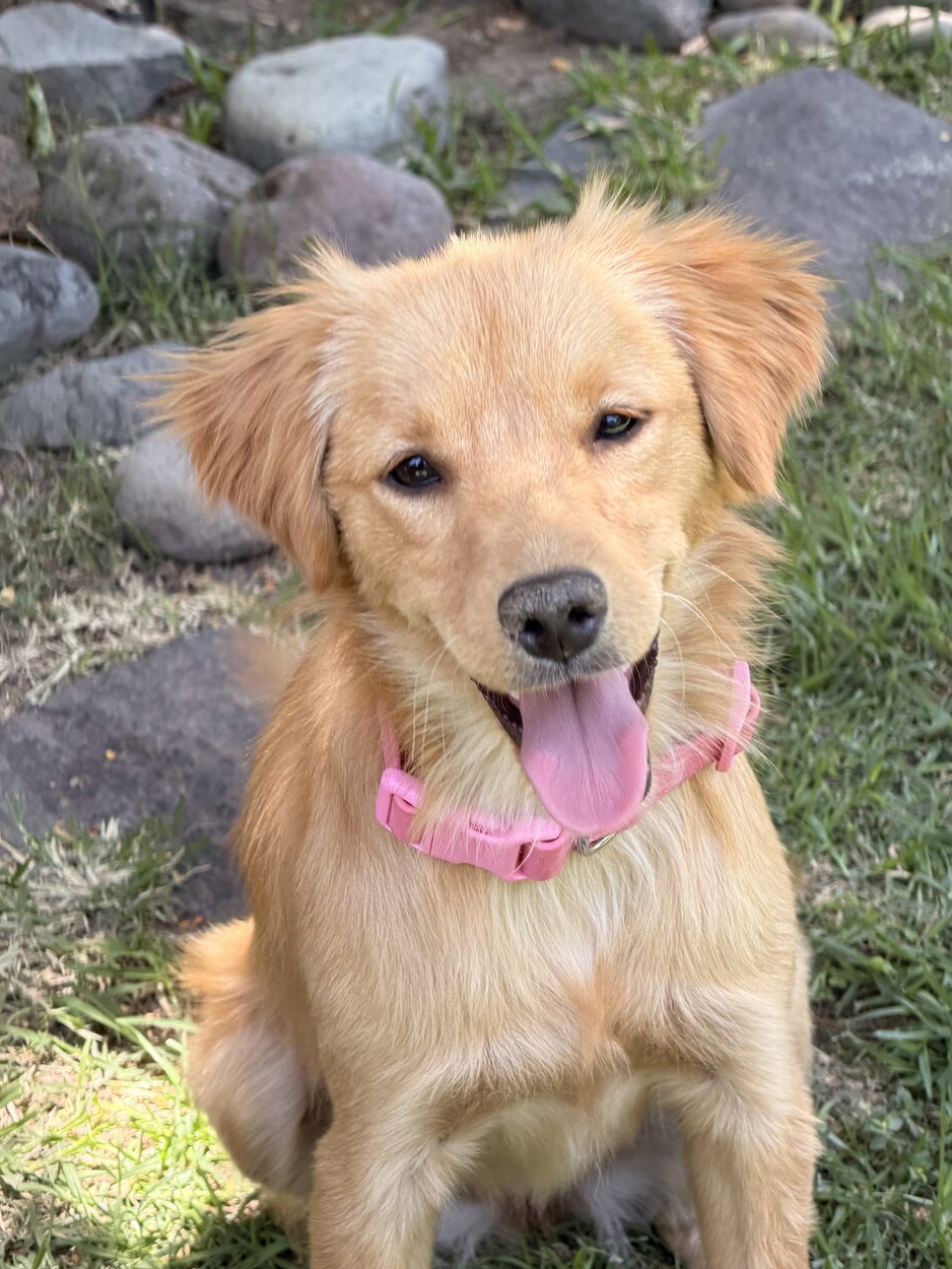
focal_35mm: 112
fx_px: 4106
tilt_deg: -29.6
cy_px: 631
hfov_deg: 13.2
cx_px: 480
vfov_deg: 17.6
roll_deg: +1.8
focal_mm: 16.89
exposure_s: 1/121
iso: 80
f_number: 2.8
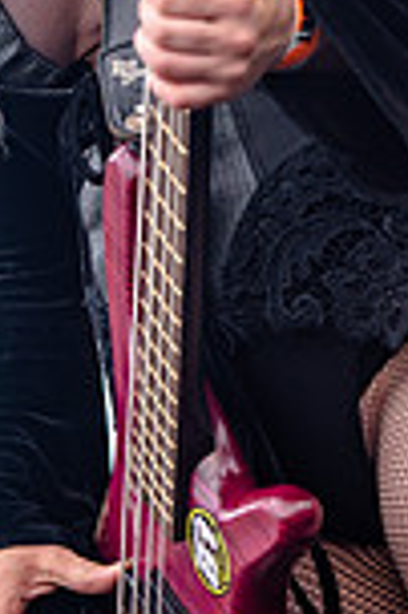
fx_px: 5554
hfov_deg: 4.2
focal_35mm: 326
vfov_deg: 6.3
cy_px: 105
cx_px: 71
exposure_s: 1/640
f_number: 4
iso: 200
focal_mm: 110
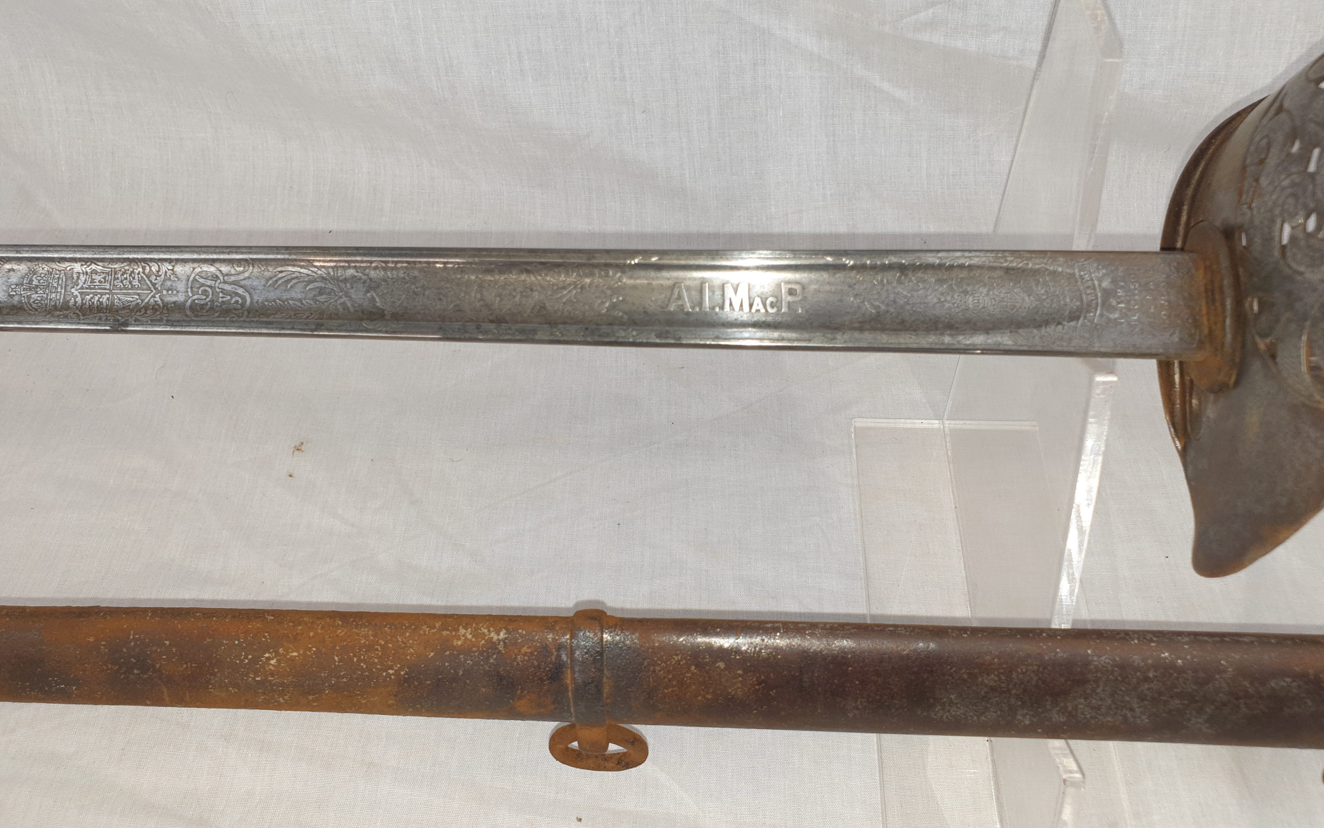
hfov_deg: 66.5
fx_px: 1010
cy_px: 388
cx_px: 670
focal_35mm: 28
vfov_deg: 44.5
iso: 50
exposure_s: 1/109
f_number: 2.4
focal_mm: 4.3
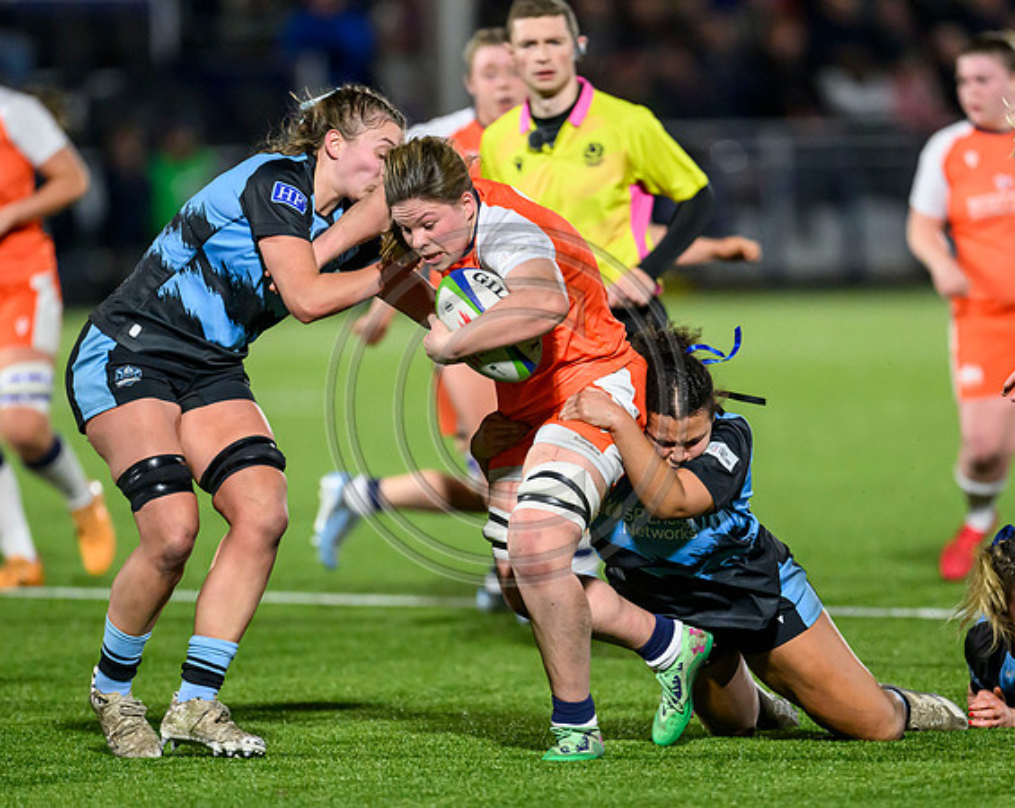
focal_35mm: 553
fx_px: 16572
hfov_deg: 3.5
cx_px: 655
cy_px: 484
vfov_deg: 2.8
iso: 5000
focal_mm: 400
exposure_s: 1/1000
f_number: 2.8
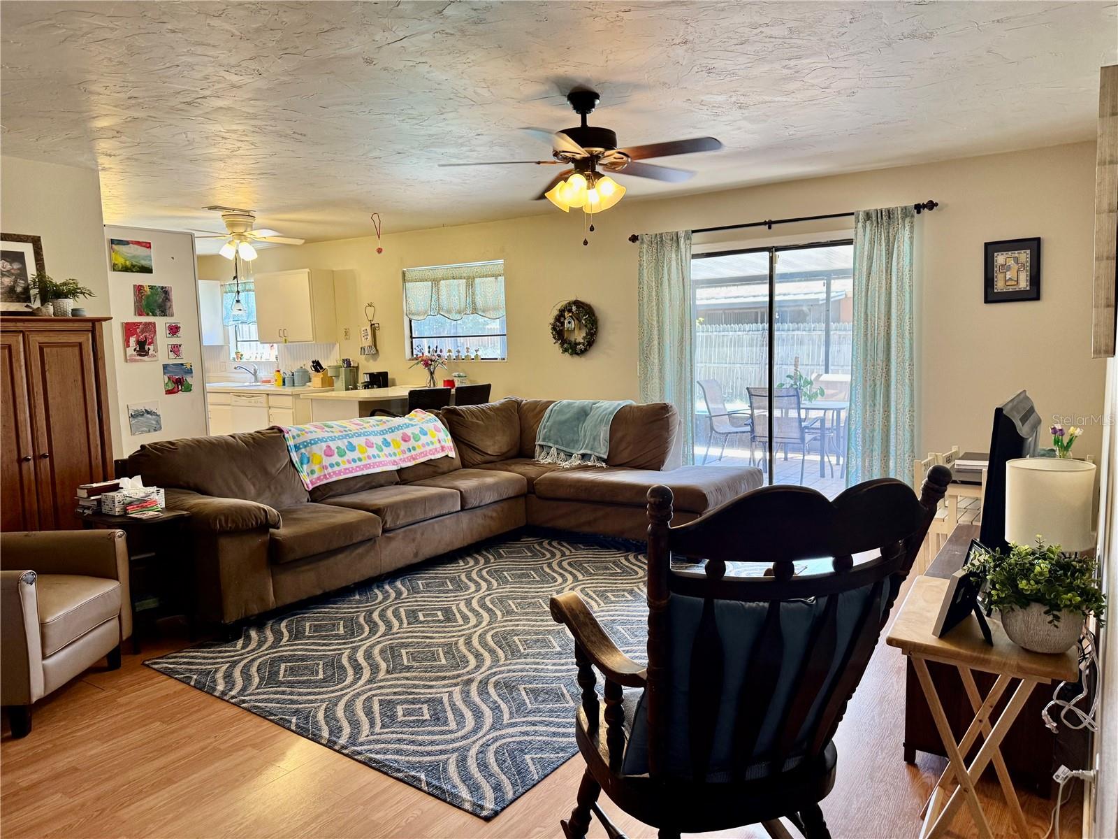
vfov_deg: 56.8
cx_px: 559
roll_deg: +0.9
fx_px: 775
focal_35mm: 24
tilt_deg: -5.7
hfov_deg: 71.6
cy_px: 420
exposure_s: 1/60
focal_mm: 6.76
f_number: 1.78
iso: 125
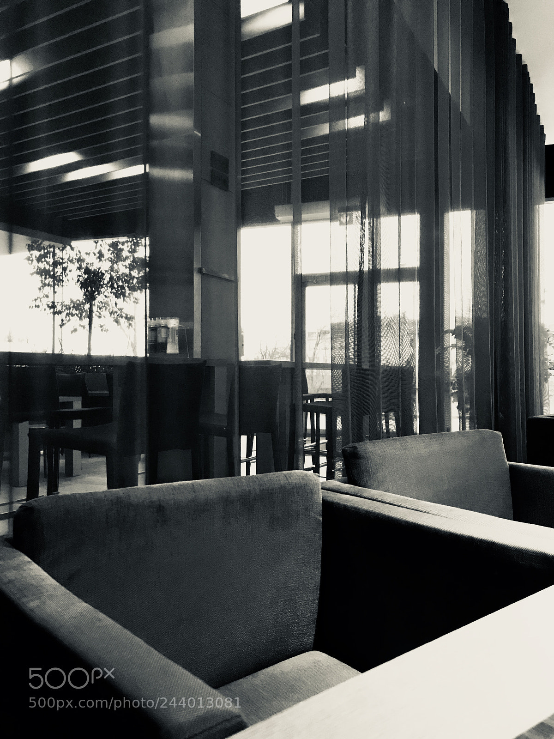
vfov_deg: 63.4
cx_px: 277
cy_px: 370
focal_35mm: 28
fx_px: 597
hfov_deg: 49.7
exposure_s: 1/14
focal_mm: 3.99
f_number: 1.8
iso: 100
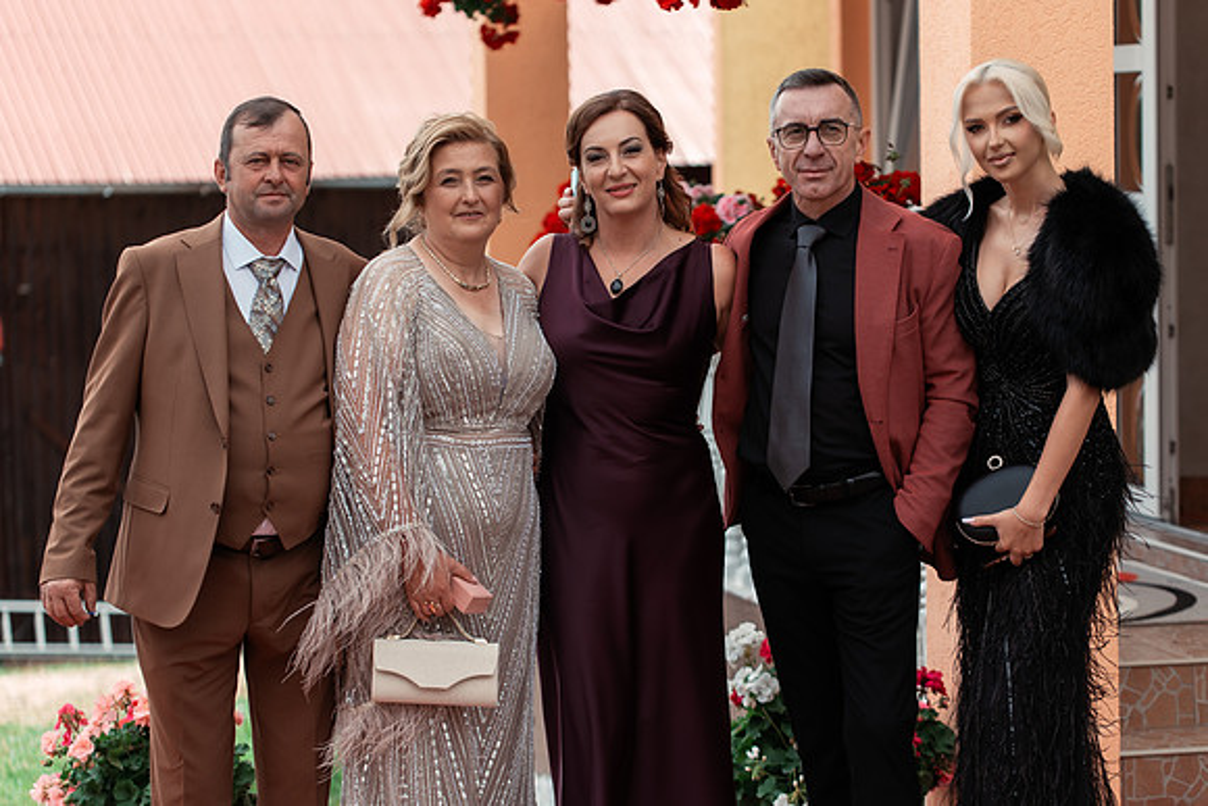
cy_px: 403
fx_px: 3296
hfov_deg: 20.8
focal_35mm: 98
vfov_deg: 13.9
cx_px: 590
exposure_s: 1/1250
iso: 360
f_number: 3.2
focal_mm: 90
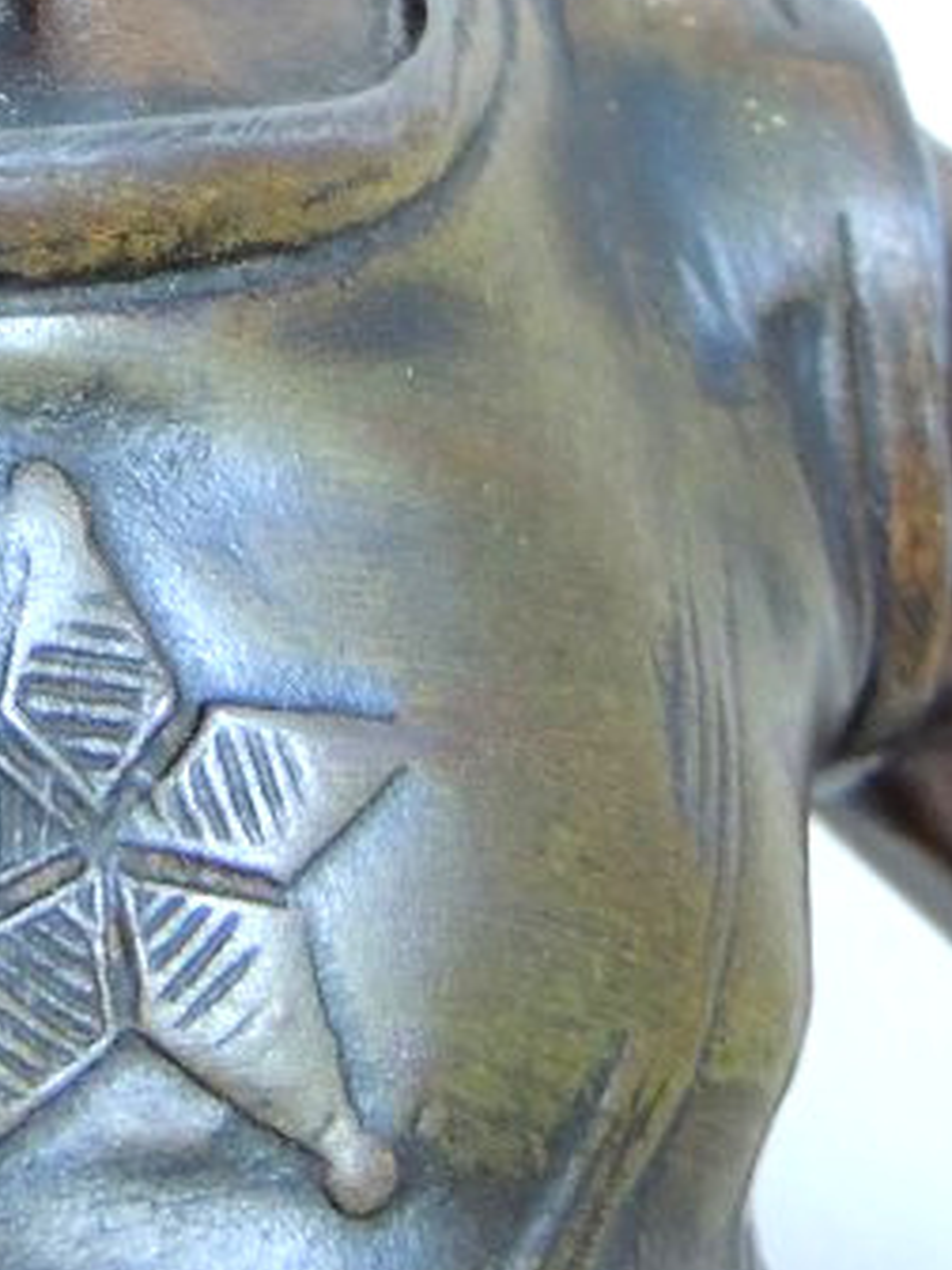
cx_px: -204
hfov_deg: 11.6
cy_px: -514
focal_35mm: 125
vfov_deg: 14.9
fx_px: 4584
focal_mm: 6.2
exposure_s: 1/25
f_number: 3.3
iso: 400
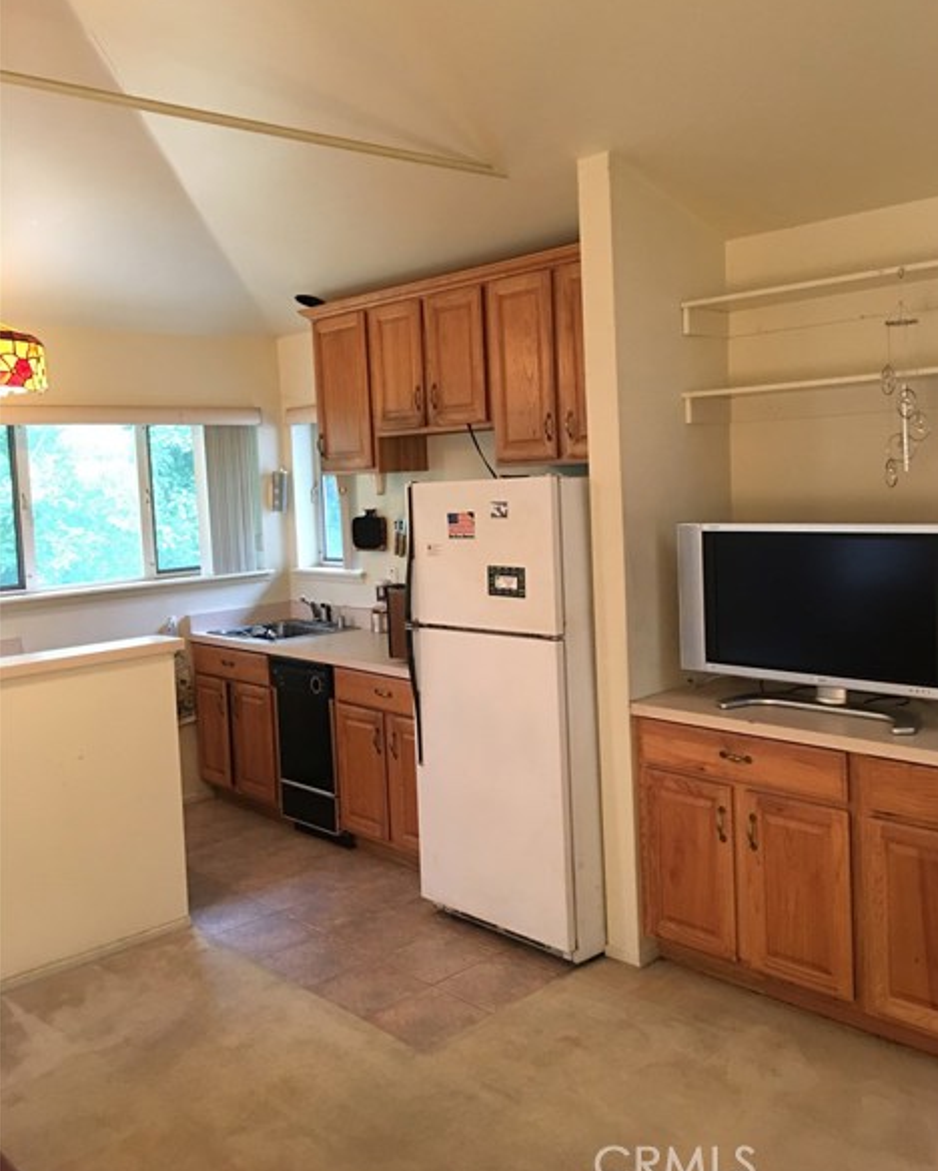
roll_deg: +1.8
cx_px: 479
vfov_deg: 57.1
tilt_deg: -3.0
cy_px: 551
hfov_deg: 47.2
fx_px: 1075
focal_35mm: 31
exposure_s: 1/10
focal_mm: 4.15
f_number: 2.2
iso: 100
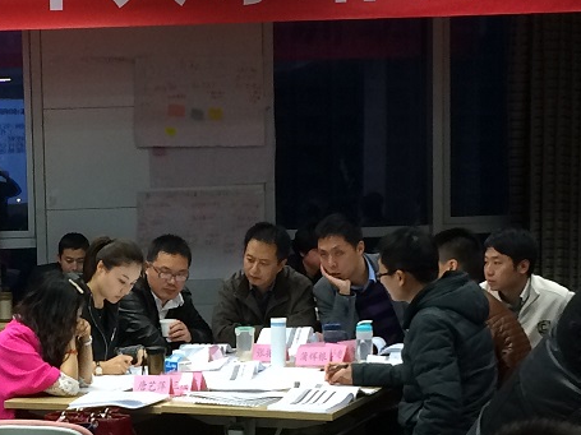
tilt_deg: -6.5
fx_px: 1745
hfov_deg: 18.6
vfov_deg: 14.1
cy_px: 385
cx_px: 63
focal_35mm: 104
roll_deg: +1.1
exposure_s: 1/30
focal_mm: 4.15
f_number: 2.2
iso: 80
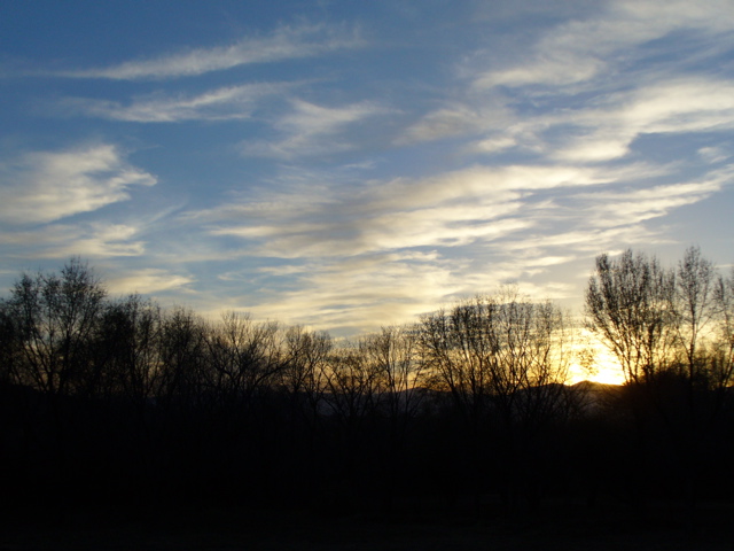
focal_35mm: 48
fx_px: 1018
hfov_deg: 39.7
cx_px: 367
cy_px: 276
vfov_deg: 30.3
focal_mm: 7.9
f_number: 6
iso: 80
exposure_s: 1/250
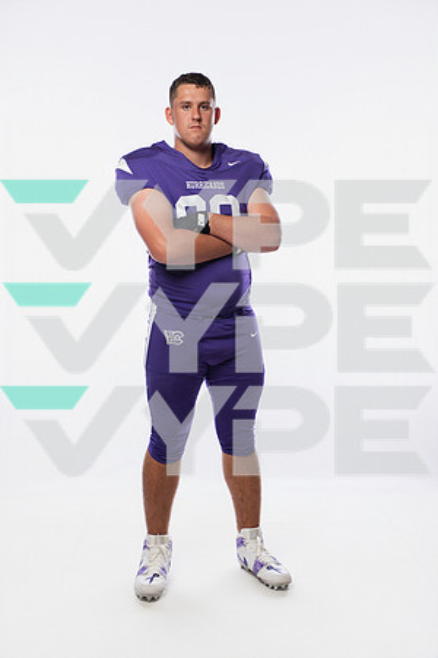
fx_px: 839
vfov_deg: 42.7
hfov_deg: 29.2
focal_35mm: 46
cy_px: 329
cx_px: 219
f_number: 5.6
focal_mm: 46
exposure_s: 1/250
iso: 640
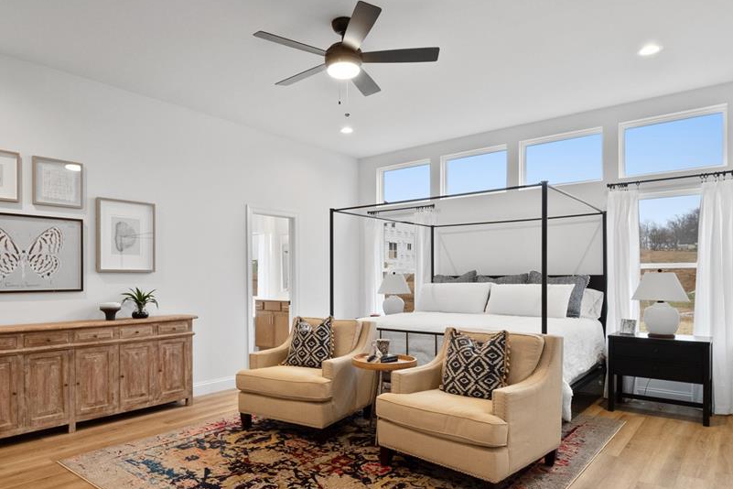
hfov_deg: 75.8
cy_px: 277
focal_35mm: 23
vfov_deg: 54.9
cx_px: 322
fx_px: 468
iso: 400
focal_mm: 9
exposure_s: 1/13
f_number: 8
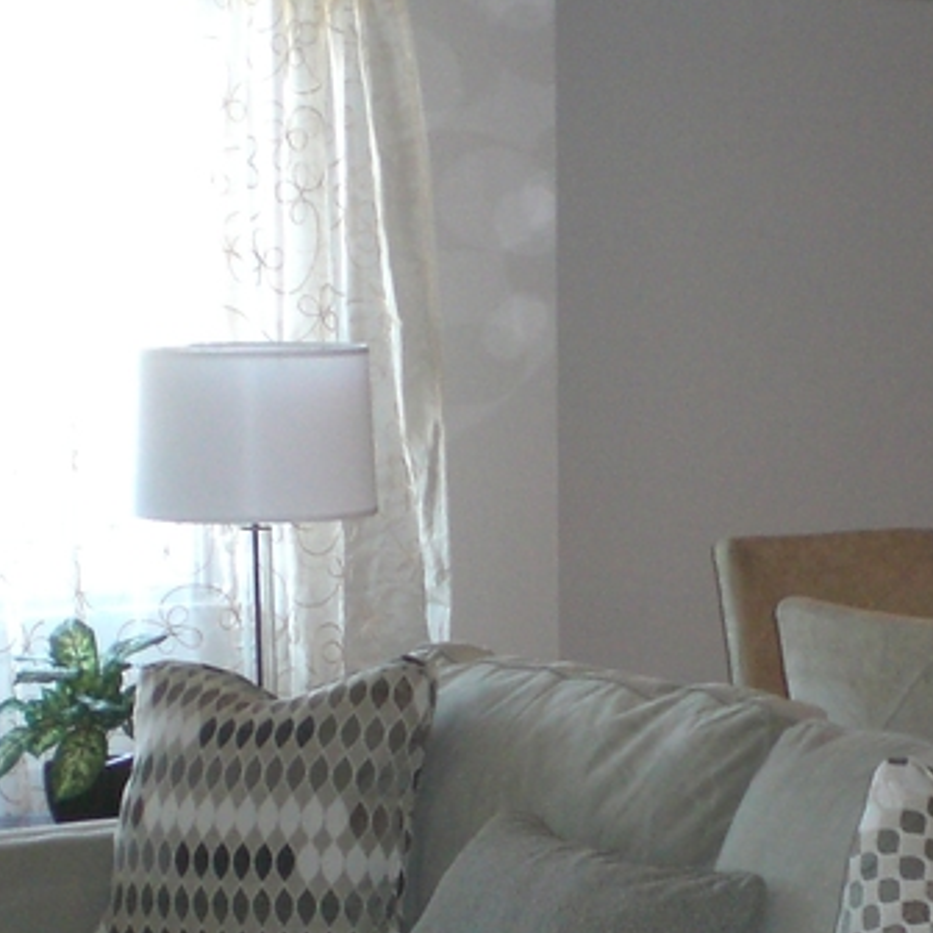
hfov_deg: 18.3
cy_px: 757
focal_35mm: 93
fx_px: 2836
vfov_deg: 18.5
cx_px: 884
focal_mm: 6.3
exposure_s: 1/60
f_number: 3.1
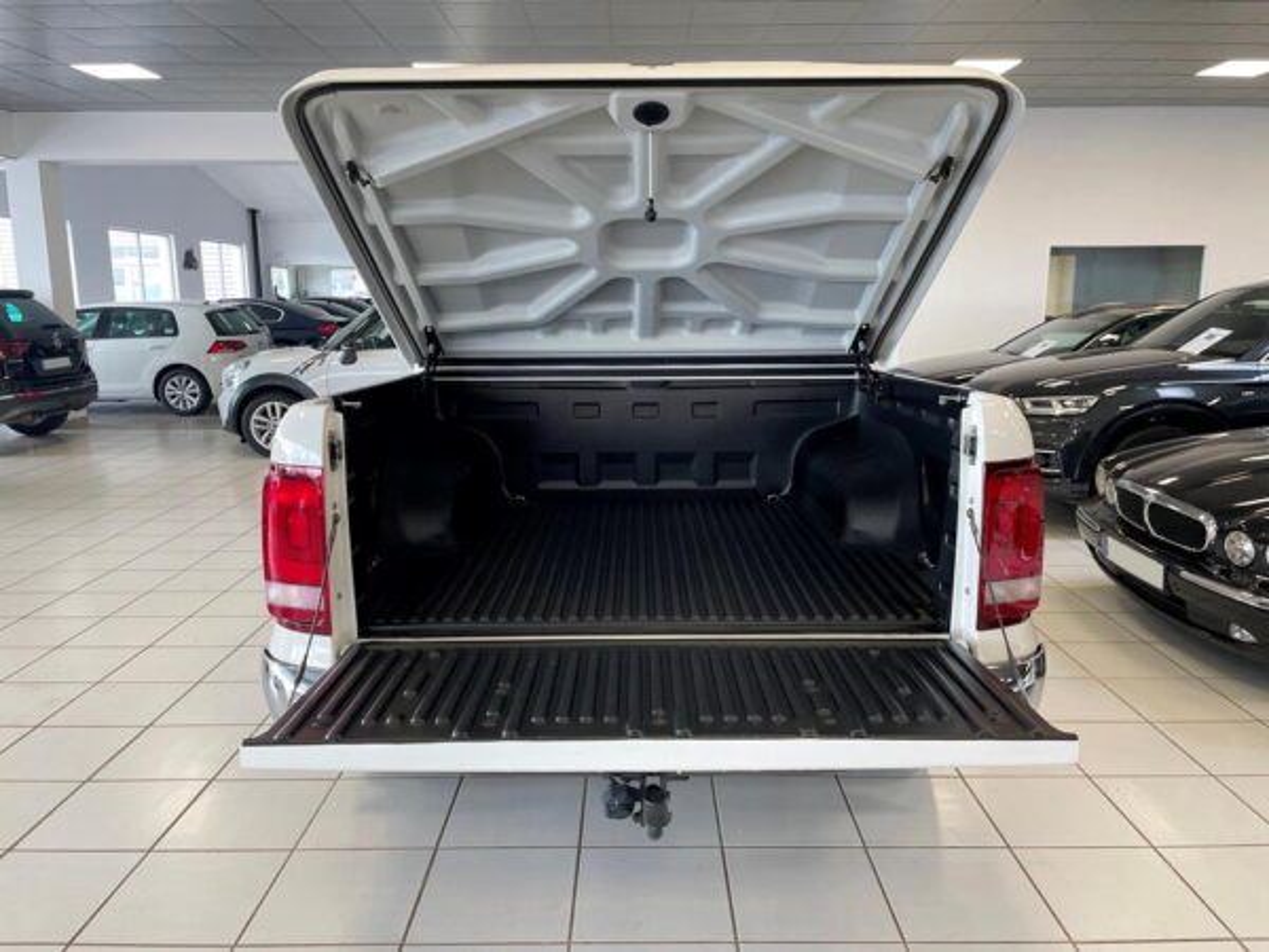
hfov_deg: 67.3
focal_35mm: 26
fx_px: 953
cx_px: 634
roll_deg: +0.4
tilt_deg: -10.0
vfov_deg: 53.1
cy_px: 476
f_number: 1.6
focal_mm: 4.2
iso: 125
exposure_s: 1/121
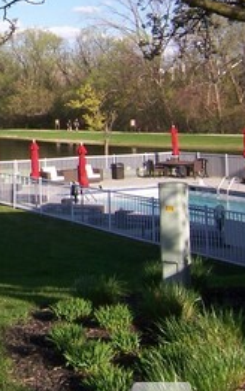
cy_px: 69
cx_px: -125
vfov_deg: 31.9
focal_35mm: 62
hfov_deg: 18.5
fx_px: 662
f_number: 5.6
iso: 64
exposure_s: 1/200
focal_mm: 3.8
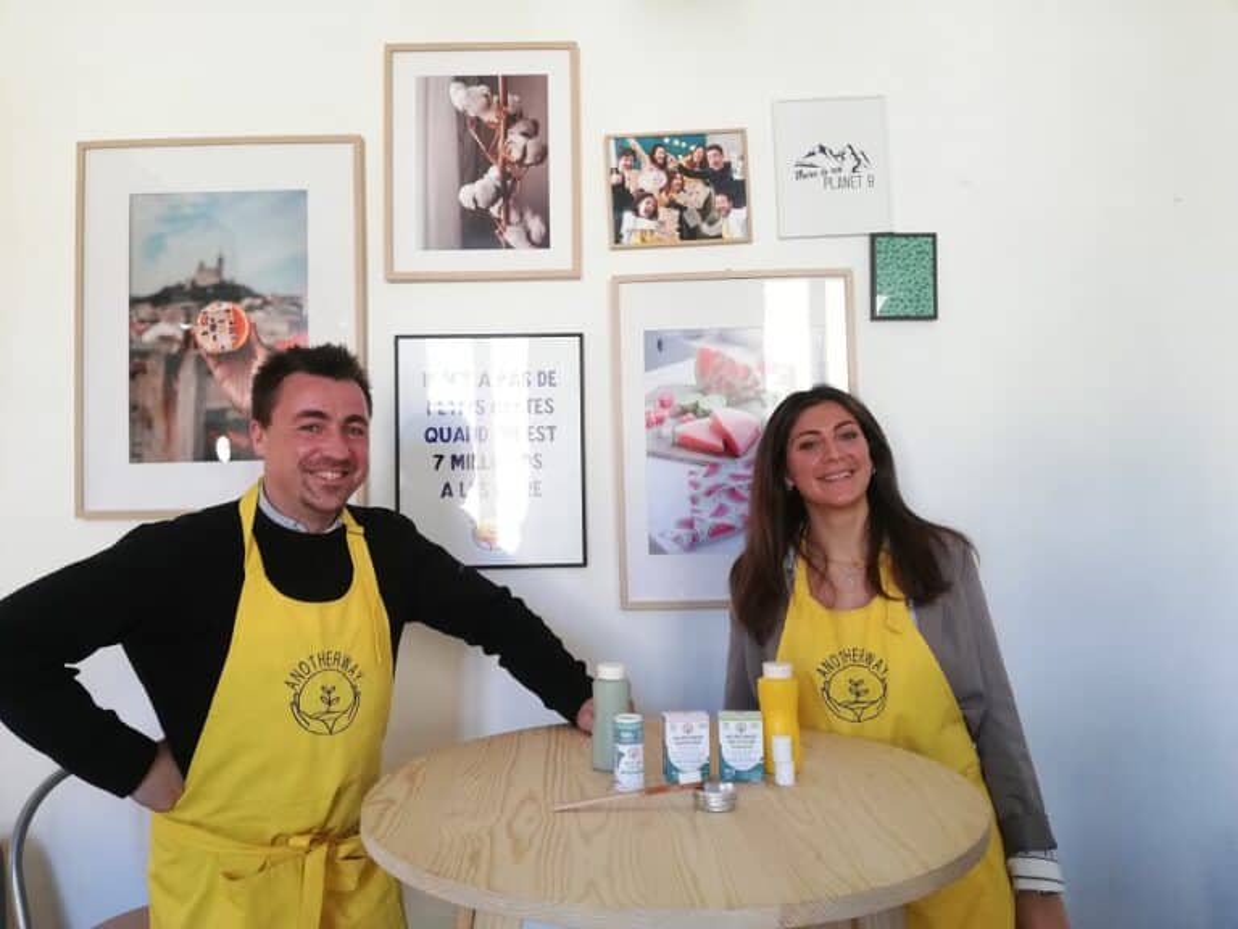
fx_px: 930
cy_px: 464
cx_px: 619
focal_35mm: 26
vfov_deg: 53.1
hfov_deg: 67.3
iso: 250
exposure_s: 1/30
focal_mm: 3.81
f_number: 2.2
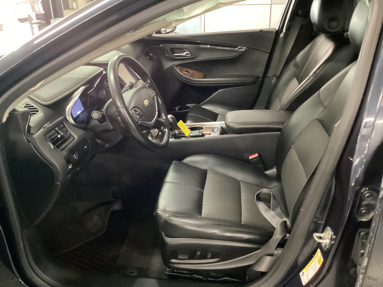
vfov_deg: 45.4
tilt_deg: -26.4
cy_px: 144
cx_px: 192
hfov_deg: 58.4
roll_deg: +1.3
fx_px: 343
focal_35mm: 31
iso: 640
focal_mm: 3.3
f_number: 2.4
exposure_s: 1/20
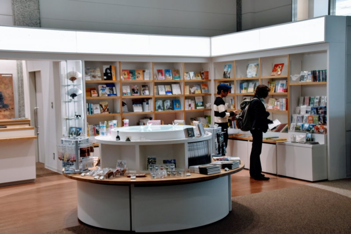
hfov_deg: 41.1
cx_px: 176
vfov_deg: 28.1
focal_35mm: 48
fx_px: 468
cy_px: 117
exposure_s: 1/80
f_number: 4.5
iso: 400
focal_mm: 32
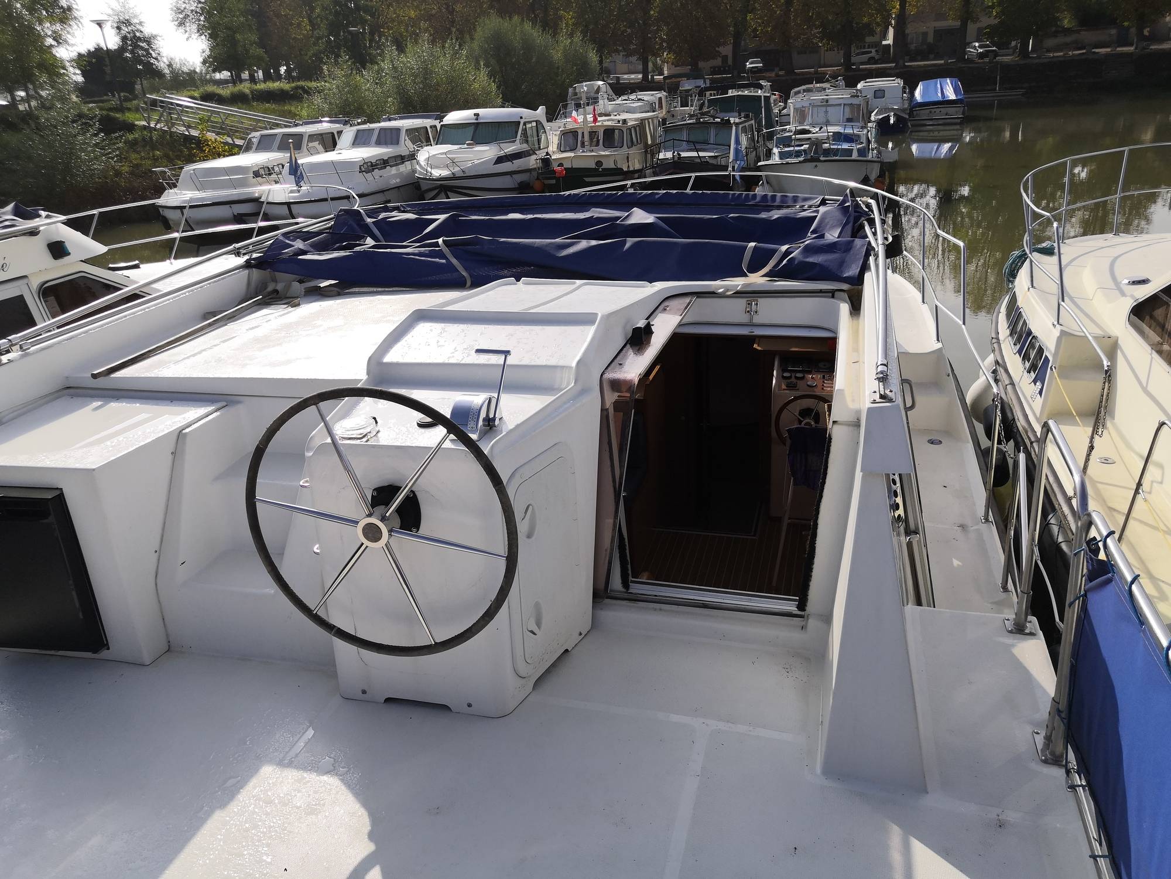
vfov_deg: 51.4
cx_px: 586
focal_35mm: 27
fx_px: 913
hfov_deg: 65.3
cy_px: 440
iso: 50
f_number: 1.8
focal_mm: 3.95
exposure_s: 1/2525
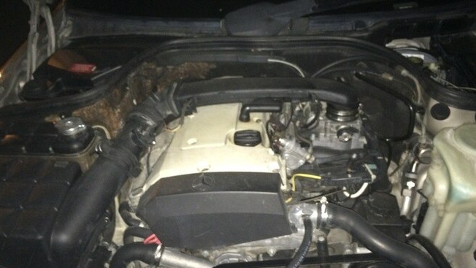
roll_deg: -0.4
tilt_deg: -36.0
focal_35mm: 32
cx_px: 239
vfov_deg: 36.6
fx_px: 404
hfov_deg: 61.0
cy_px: 158
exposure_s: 1/17
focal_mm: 4.15
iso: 500
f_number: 2.2
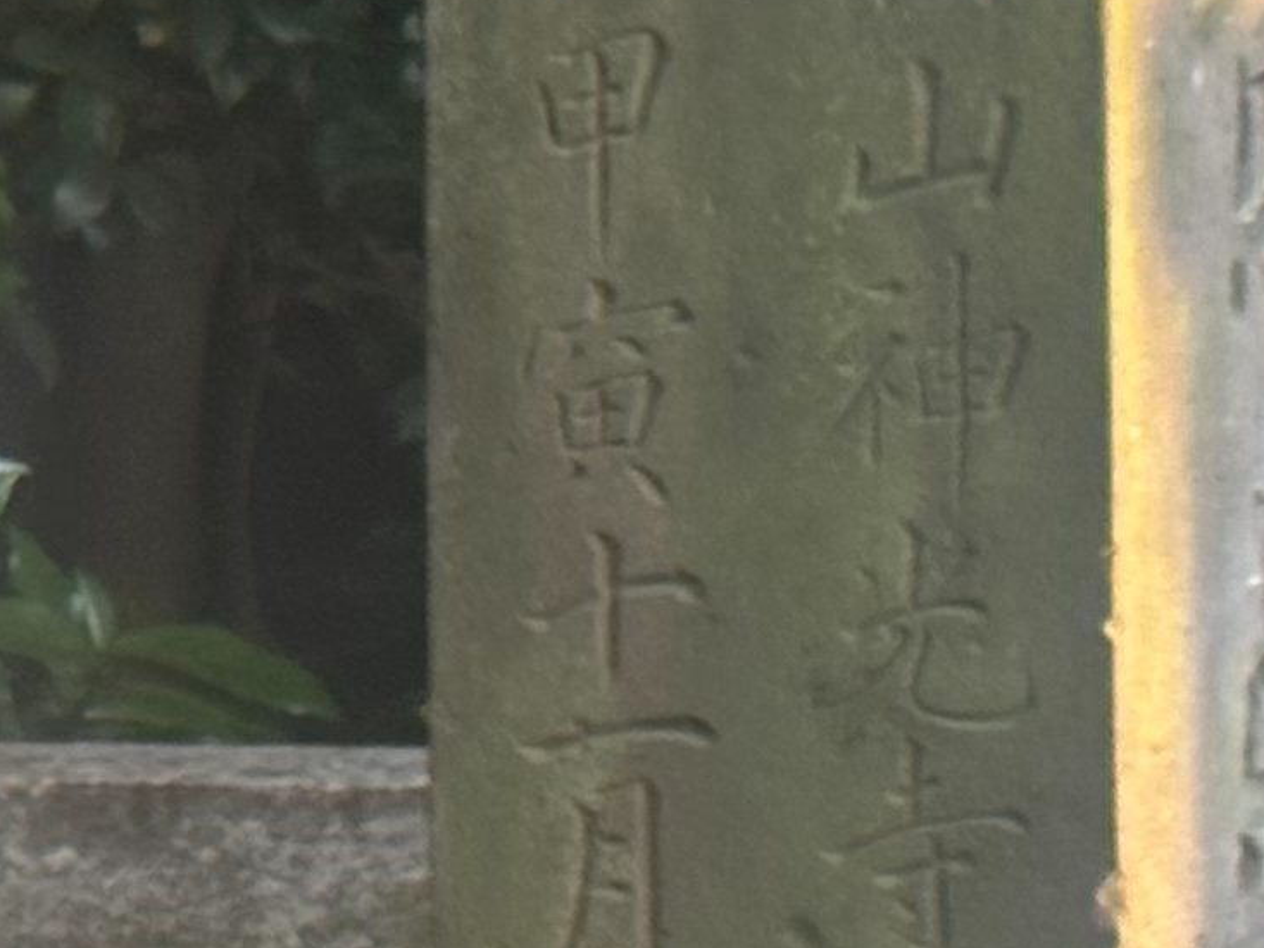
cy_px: -93
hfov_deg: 7.1
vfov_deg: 5.6
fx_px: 9642
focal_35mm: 264
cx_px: -1633
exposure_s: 1/172
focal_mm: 6.86
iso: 64
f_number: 1.78
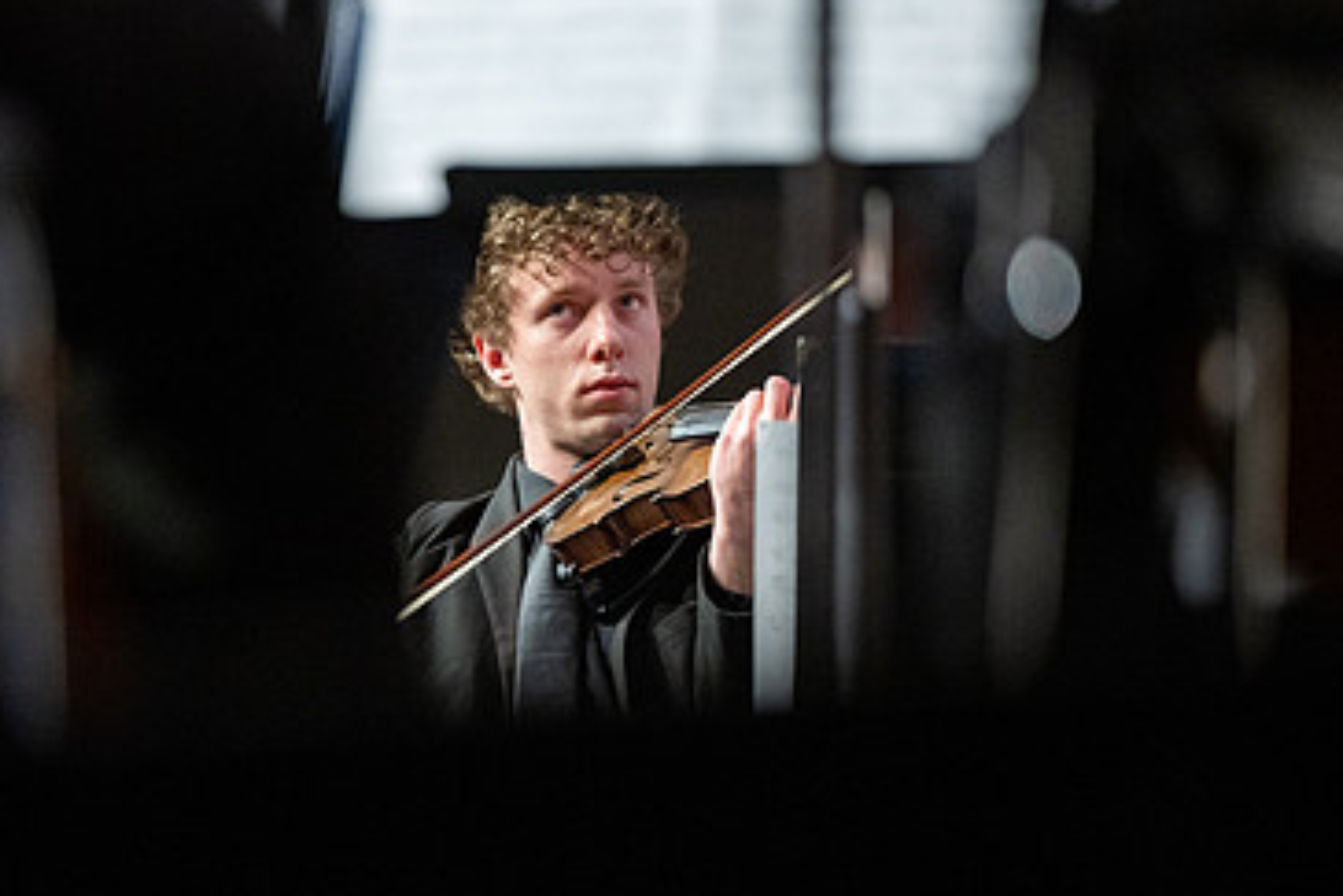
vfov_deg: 4.3
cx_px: 483
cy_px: 308
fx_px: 11905
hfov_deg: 6.5
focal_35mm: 319
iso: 2500
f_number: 2.8
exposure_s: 1/400
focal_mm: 200
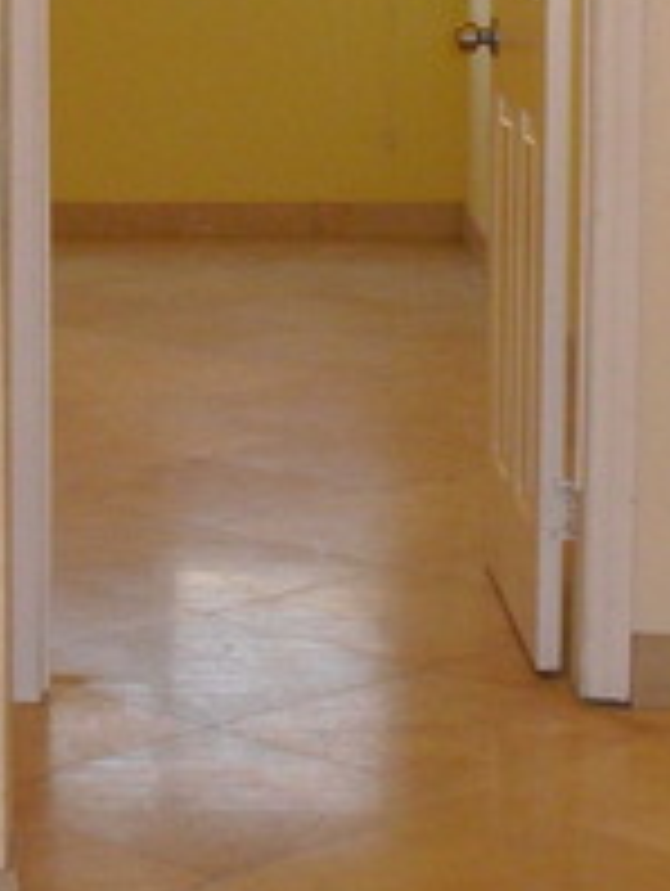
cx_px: 164
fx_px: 3116
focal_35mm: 121
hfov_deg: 12.2
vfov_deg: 16.2
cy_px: 261
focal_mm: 6.3
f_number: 3.1
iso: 400
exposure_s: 1/60
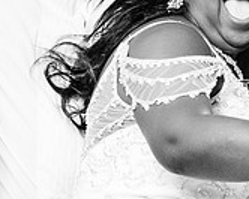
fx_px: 1084
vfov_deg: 10.4
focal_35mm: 147
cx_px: -72
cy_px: 186
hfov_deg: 12.7
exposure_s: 1/200
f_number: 4
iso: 4000
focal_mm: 31
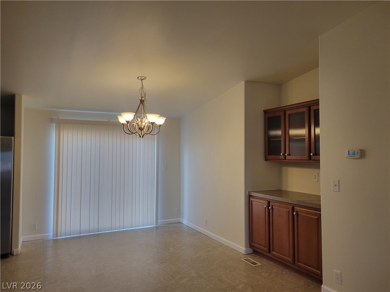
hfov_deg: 67.3
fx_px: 293
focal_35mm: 26
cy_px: 146
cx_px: 195
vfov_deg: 53.1
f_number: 1.8
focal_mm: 5.4
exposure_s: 1/120
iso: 160
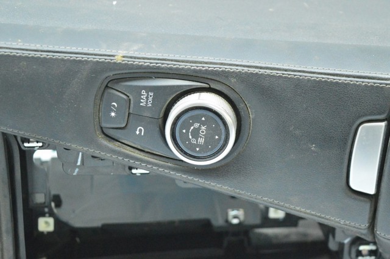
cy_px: 130
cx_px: 195
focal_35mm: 82
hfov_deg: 24.6
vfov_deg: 16.5
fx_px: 893
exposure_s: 1/60
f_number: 5.6
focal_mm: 55
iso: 6400
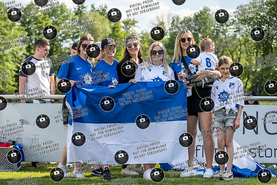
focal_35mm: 93
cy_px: 71
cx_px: 164
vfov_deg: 14.8
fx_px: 713
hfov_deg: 22.0
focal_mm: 70
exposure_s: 1/1600
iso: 220
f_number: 3.5
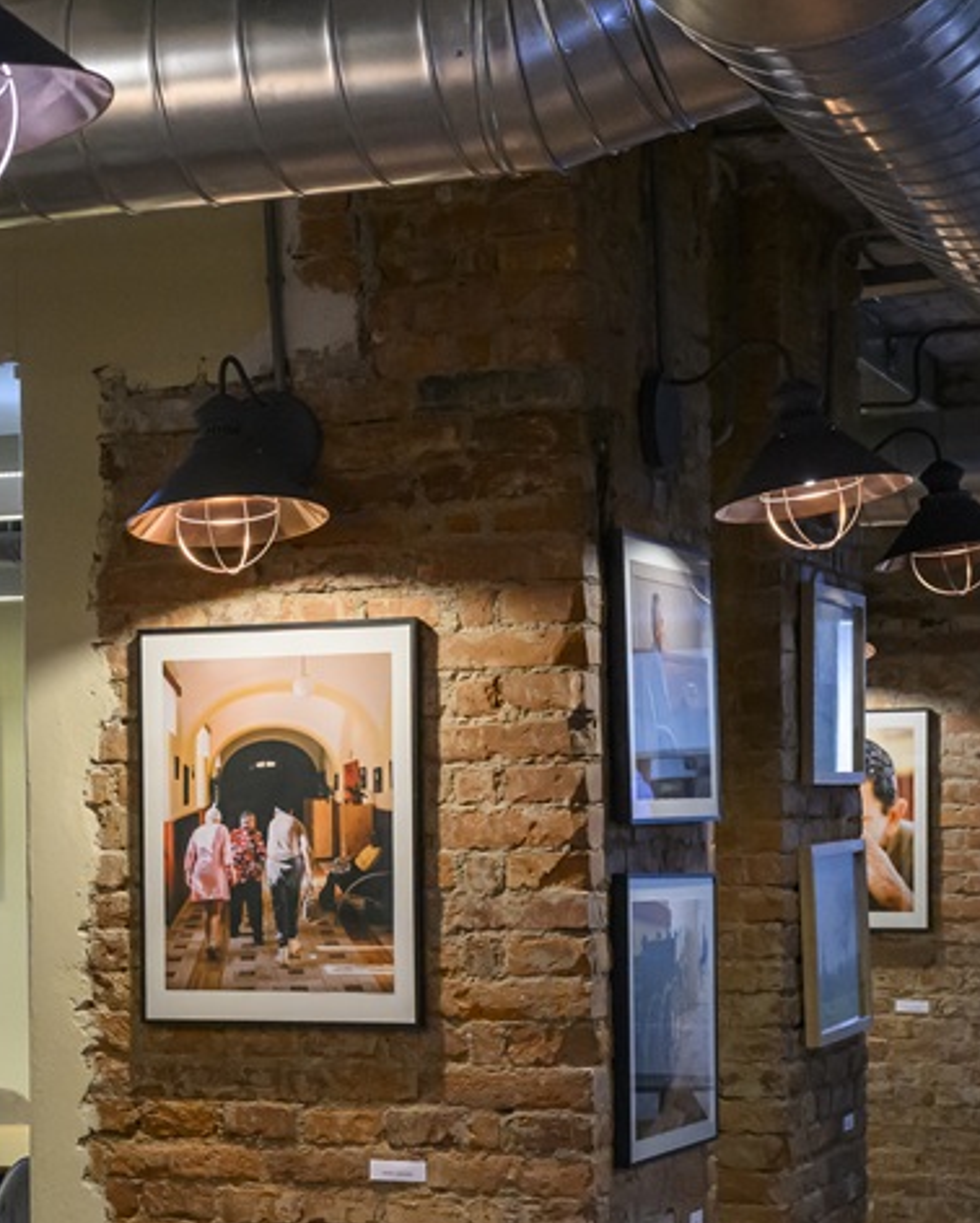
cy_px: 877
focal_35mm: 89
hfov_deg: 16.2
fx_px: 3225
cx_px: -340
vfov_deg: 21.4
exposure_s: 1/80
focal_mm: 35
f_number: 6.3
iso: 3200
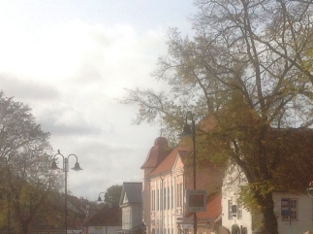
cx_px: 205
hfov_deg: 17.7
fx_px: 1002
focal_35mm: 111
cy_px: 215
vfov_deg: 13.2
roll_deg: -0.1
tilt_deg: -0.4
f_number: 2.4
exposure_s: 1/2016
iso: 50
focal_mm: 4.28
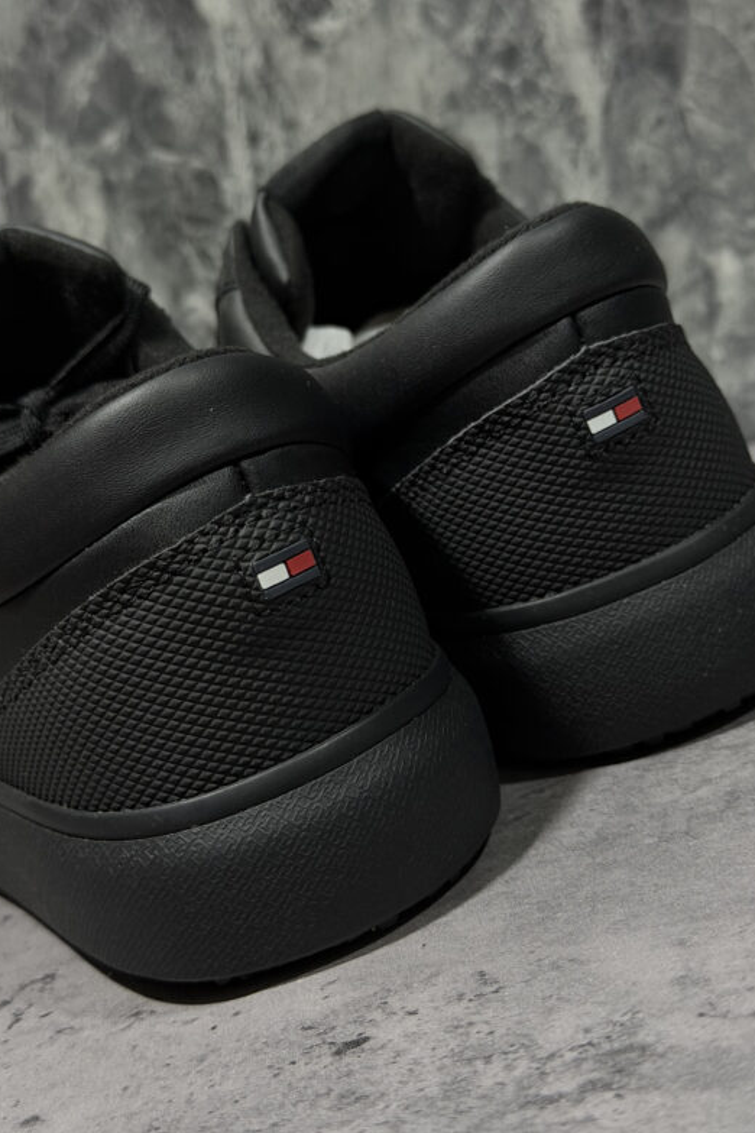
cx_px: 378
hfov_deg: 26.5
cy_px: 566
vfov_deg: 38.9
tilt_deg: -12.0
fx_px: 1604
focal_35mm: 51
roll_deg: +19.3
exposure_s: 1/30
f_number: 1.78
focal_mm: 6.76
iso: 400
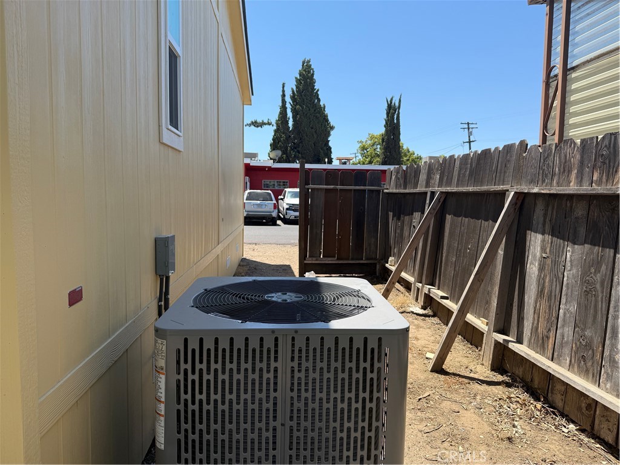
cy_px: 232
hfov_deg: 71.6
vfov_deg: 56.8
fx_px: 430
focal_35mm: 24
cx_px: 310
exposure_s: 1/3021
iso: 80
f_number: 1.78
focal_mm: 6.76
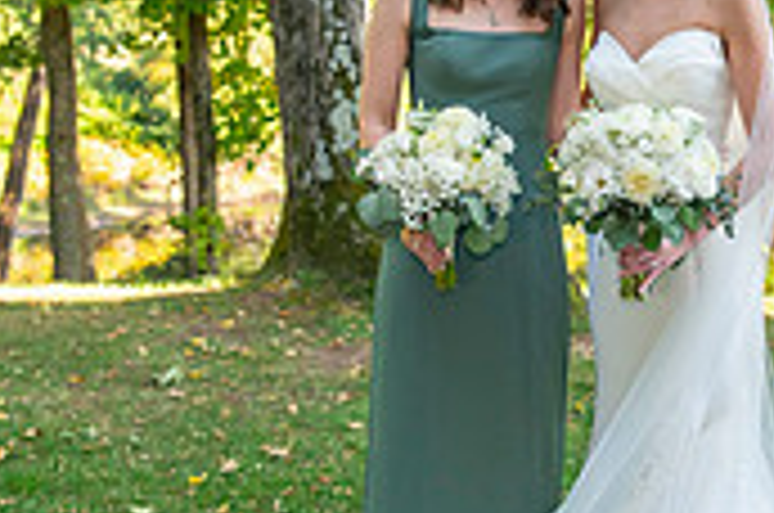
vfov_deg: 16.4
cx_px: 648
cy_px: 212
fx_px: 1781
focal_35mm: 83
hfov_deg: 24.0
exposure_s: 1/1000
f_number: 2.8
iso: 800
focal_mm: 24
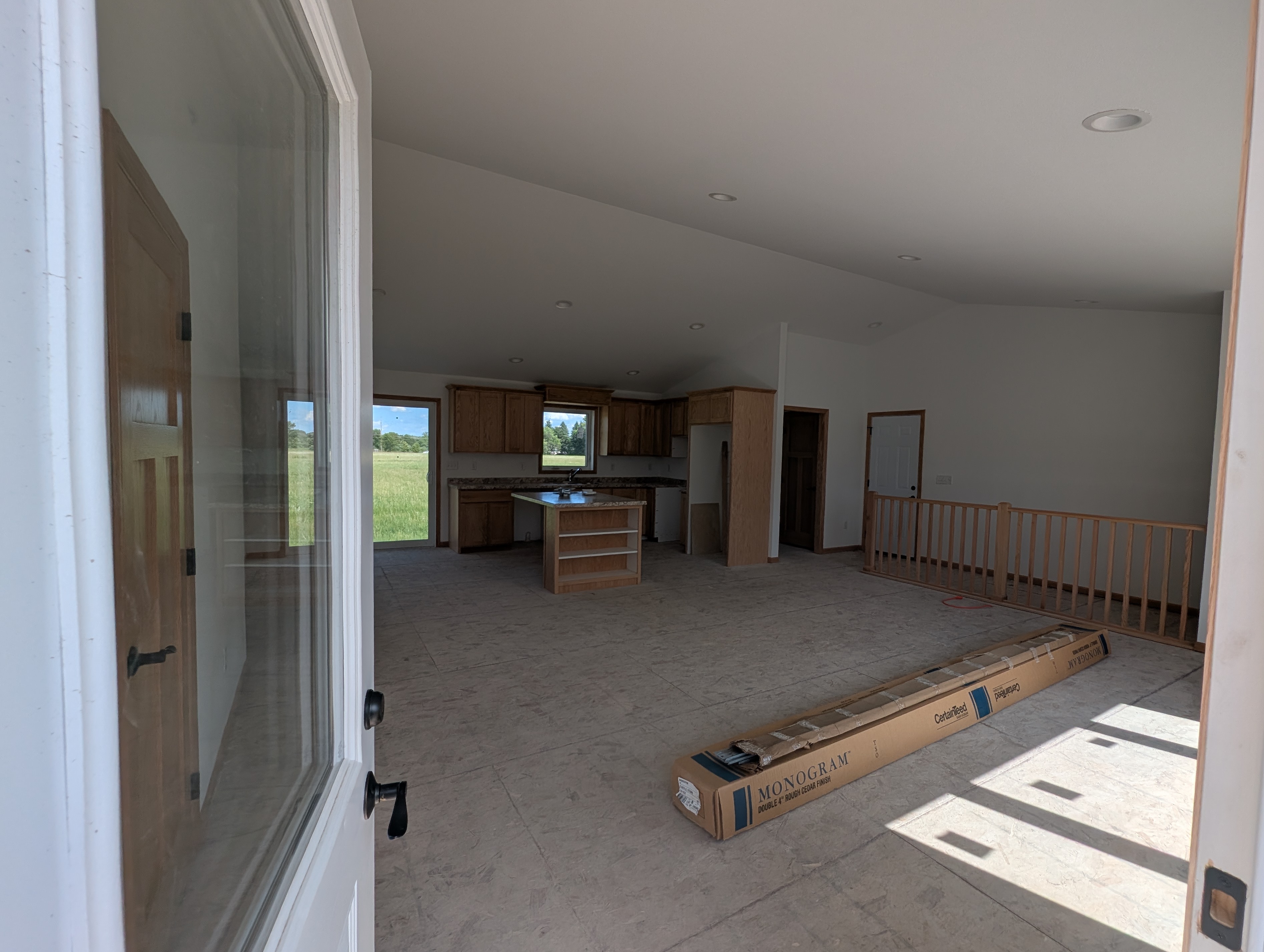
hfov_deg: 101.9
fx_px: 512
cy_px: 483
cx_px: 659
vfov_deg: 85.8
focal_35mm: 14
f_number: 2.2
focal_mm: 1.95
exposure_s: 1/799
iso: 45
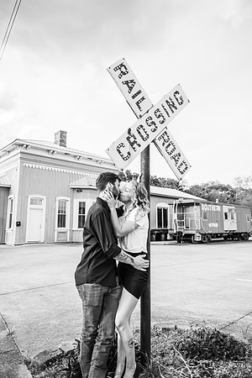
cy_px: 189
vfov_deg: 73.7
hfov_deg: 53.1
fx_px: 252
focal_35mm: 24
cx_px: 126
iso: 100
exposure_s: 1/640
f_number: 2.8
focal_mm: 24
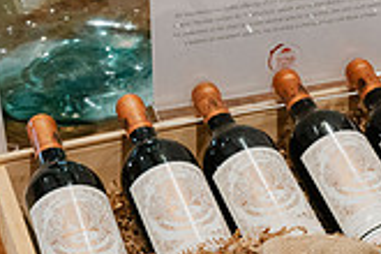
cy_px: 172
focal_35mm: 102
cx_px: 233
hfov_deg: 20.0
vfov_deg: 13.4
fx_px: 1079
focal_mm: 29
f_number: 5.6
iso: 1250
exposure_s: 1/160
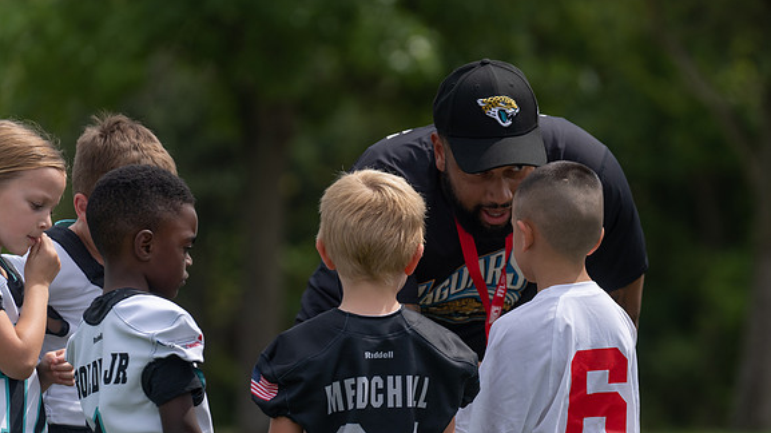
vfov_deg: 4.7
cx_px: 470
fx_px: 5272
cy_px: 217
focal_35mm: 258
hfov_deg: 8.4
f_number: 4
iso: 100
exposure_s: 1/1250
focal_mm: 200
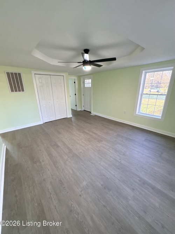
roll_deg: +0.9
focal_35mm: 14
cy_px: 117
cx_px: 88
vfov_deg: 102.1
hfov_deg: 85.7
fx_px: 94
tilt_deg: -18.2
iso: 400
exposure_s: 1/120
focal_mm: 2.22
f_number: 2.2
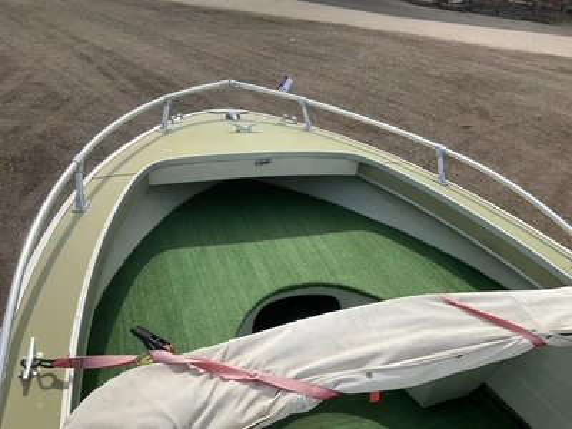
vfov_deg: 48.2
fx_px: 479
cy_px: 214
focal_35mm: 29
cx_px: 286
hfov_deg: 61.7
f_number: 1.8
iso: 25
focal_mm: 3
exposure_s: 1/2427
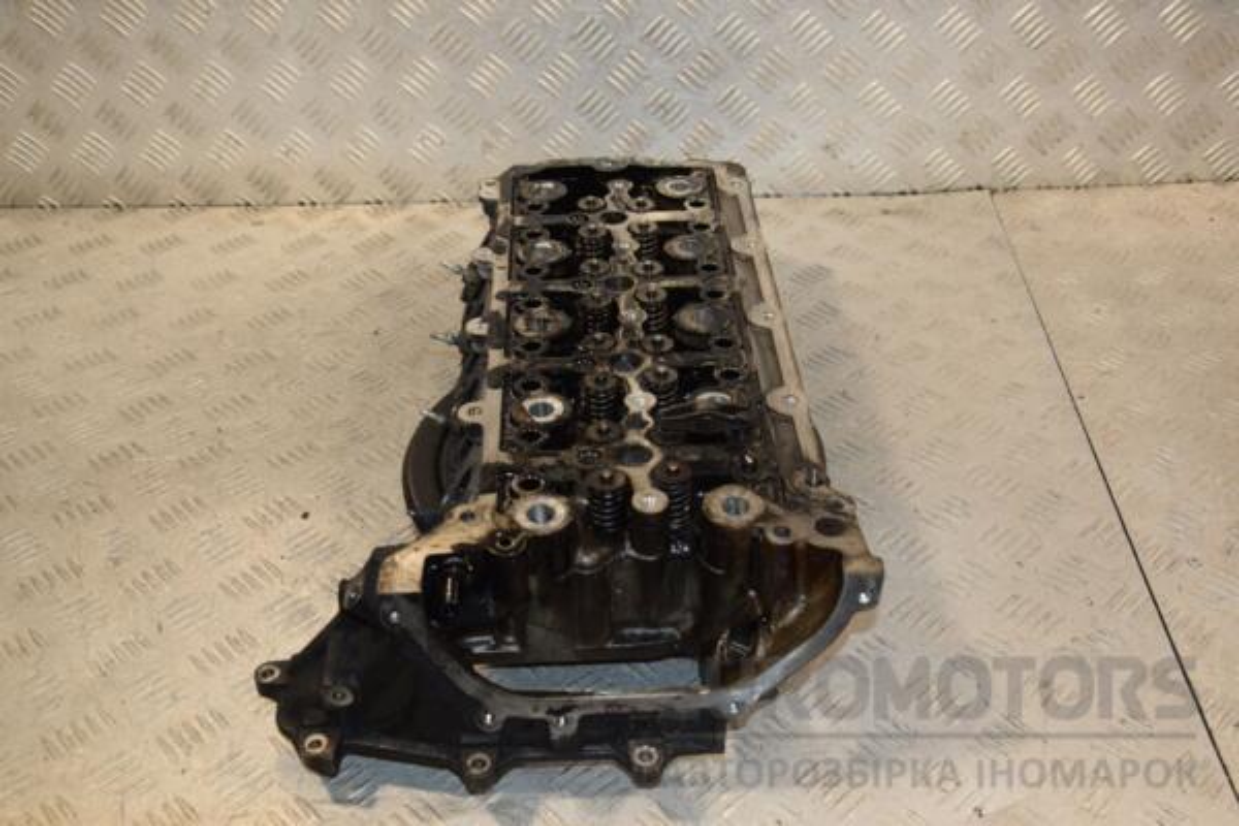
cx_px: 620
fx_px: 1342
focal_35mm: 39
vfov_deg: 34.2
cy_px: 413
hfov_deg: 49.6
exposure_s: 1/200
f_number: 5.6
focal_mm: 26
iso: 800
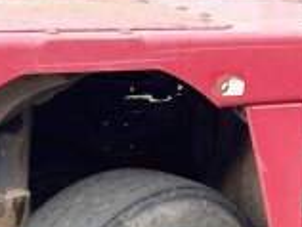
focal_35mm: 105
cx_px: 313
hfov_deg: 18.1
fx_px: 917
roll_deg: -1.4
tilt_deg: -15.1
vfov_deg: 14.1
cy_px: 156
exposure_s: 1/572
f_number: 1.5
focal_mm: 5.7
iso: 50
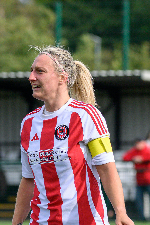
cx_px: 19
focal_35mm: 645
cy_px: 148
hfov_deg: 2.1
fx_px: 4029
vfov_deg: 3.2
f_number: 5
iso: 500
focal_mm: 190
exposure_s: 1/1600
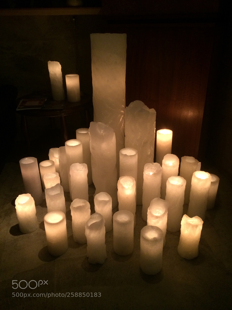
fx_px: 268
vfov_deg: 60.0
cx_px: 116
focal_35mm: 30
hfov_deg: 46.8
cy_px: 155
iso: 250
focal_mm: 4.12
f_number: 2.2
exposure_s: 1/30
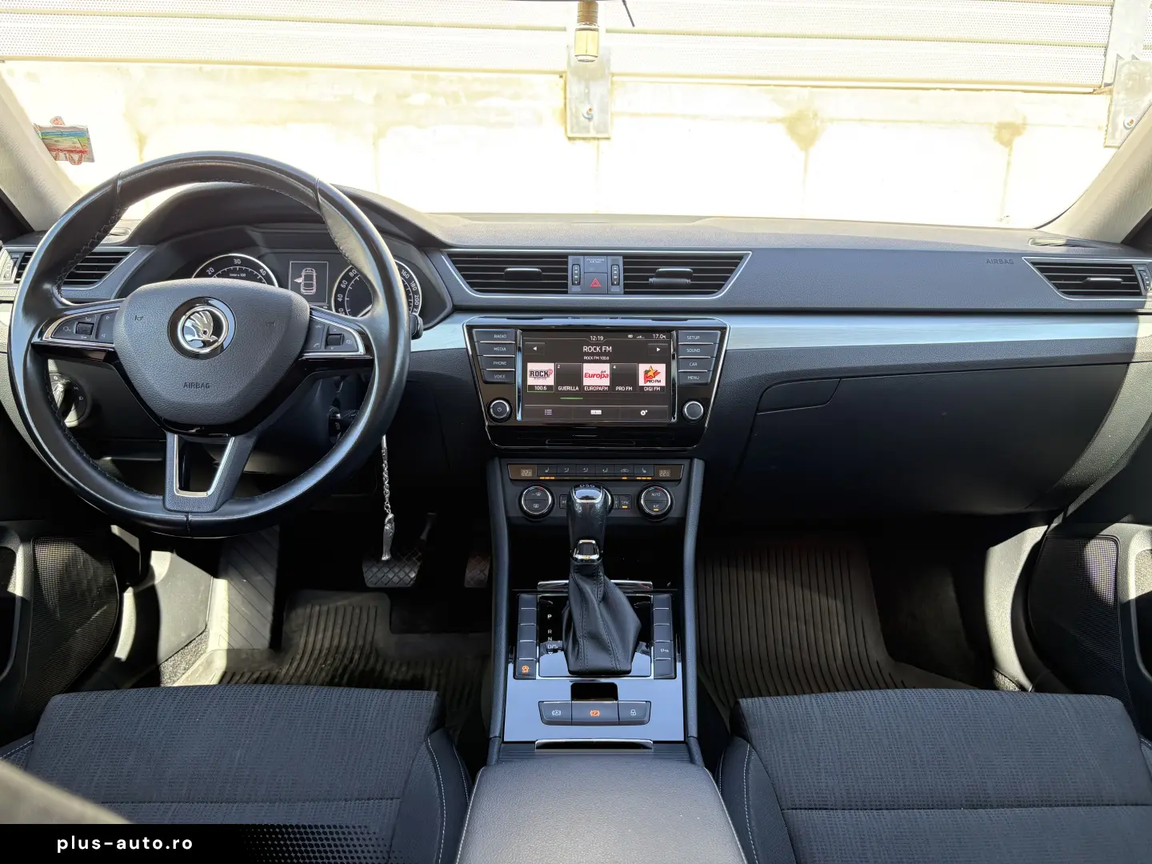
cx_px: 576
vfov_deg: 53.1
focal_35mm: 26
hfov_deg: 67.3
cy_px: 432
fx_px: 865
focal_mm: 5.96
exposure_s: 1/115
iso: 125
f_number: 1.6
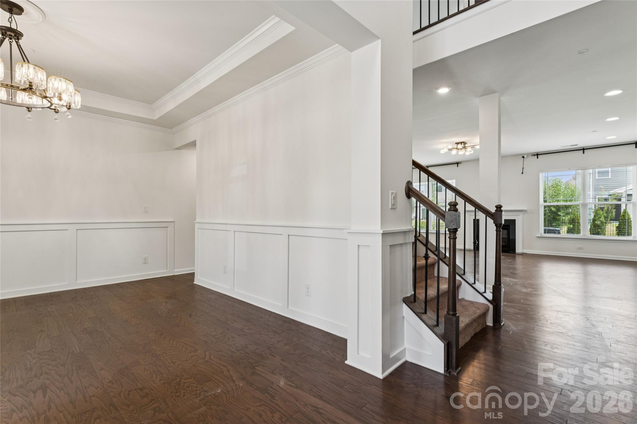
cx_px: 318
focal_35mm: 17
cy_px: 212
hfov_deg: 94.3
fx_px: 295
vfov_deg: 71.4
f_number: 13
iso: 100
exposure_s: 1/3.33
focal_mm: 16.7
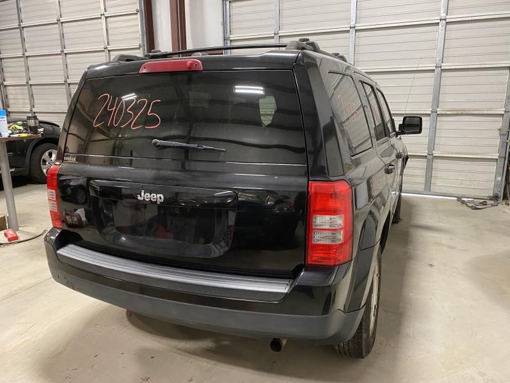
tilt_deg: -10.6
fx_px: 383
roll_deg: +0.1
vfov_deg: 53.1
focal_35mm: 26
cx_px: 255
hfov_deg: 67.3
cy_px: 192
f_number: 1.8
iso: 320
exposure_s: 1/40
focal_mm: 4.25
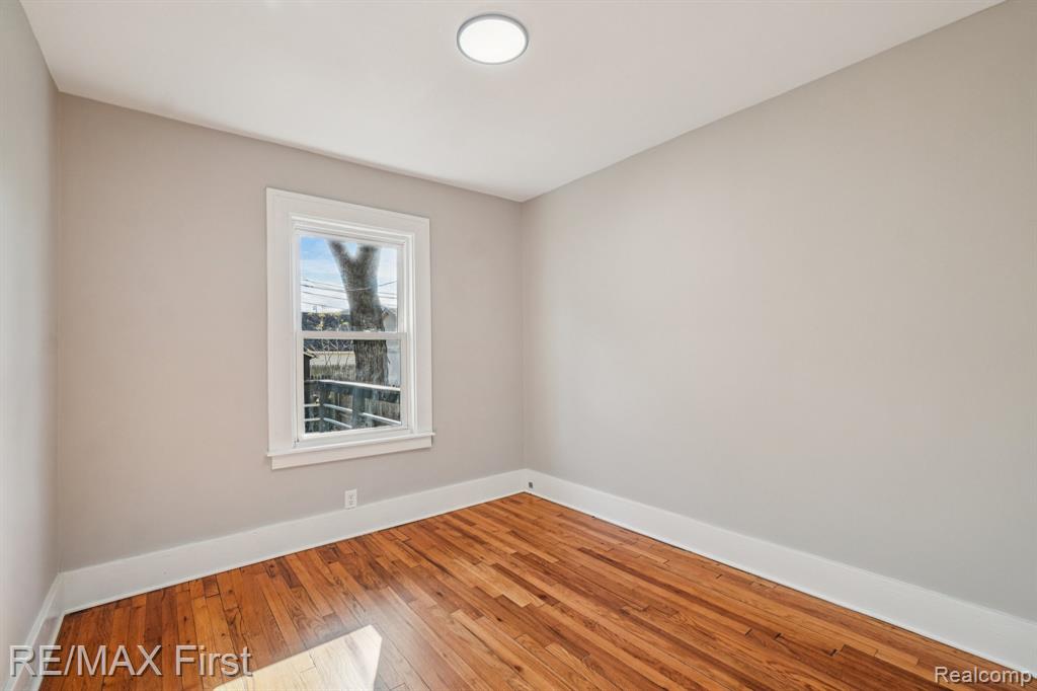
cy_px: 346
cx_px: 518
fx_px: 432
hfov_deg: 100.4
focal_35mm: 15
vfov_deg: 77.3
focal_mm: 10
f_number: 8
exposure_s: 1/30
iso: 200
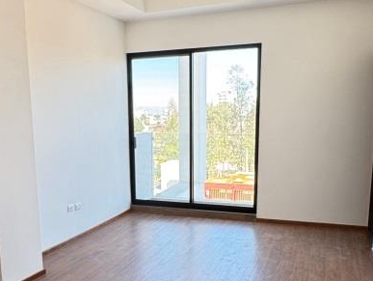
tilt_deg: -10.3
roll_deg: +1.1
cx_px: 160
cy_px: 187
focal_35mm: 37
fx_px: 399
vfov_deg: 38.3
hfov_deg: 49.9
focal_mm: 2.22
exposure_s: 1/99
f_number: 2.2
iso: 125
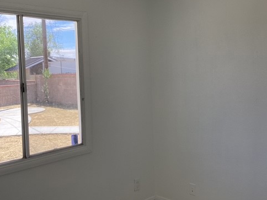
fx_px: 316
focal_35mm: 41
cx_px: 111
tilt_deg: -1.8
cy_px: 82
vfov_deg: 35.0
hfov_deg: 45.6
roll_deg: +1.9
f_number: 2.4
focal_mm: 3.3
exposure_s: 1/307
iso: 25
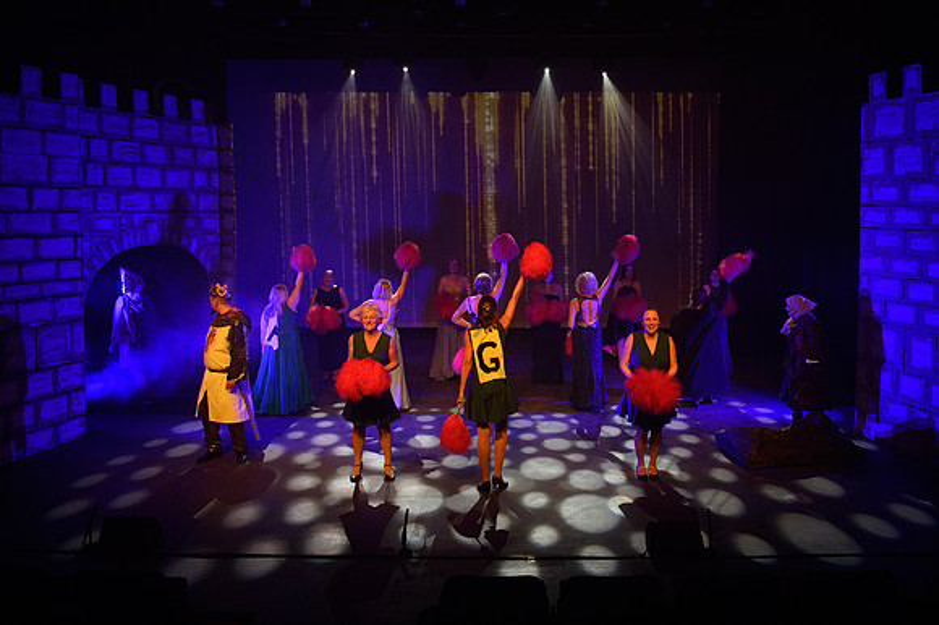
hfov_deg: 61.3
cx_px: 530
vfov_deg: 43.0
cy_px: 252
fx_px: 789
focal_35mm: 30
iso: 1000
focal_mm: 24
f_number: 3.5
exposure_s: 1/60
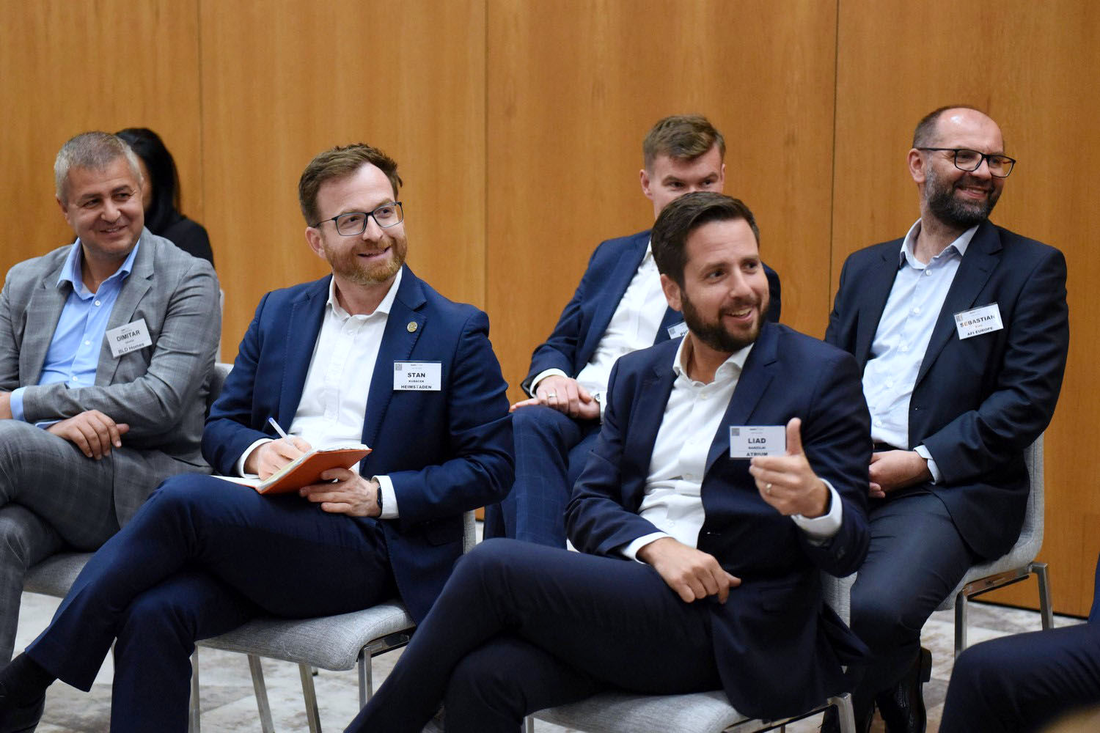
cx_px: 550
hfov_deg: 30.5
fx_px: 2017
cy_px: 366
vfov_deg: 20.6
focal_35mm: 66
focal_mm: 66
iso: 6400
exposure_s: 1/125
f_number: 2.8
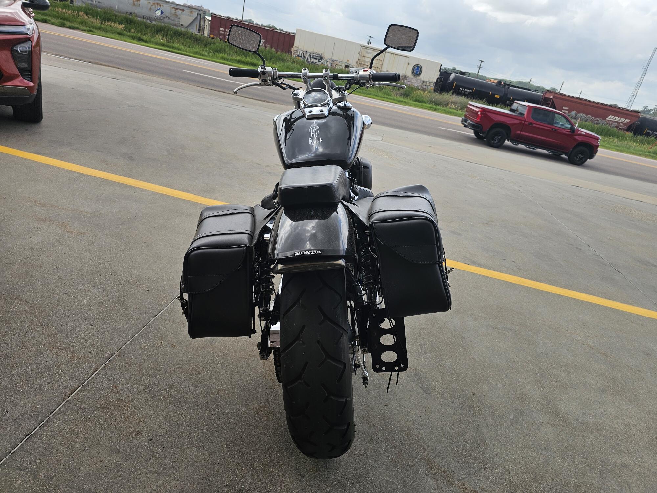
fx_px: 437
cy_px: 246
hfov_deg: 73.9
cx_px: 328
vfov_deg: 58.9
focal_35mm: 23
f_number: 1.7
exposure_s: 1/414
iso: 10
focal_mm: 6.3
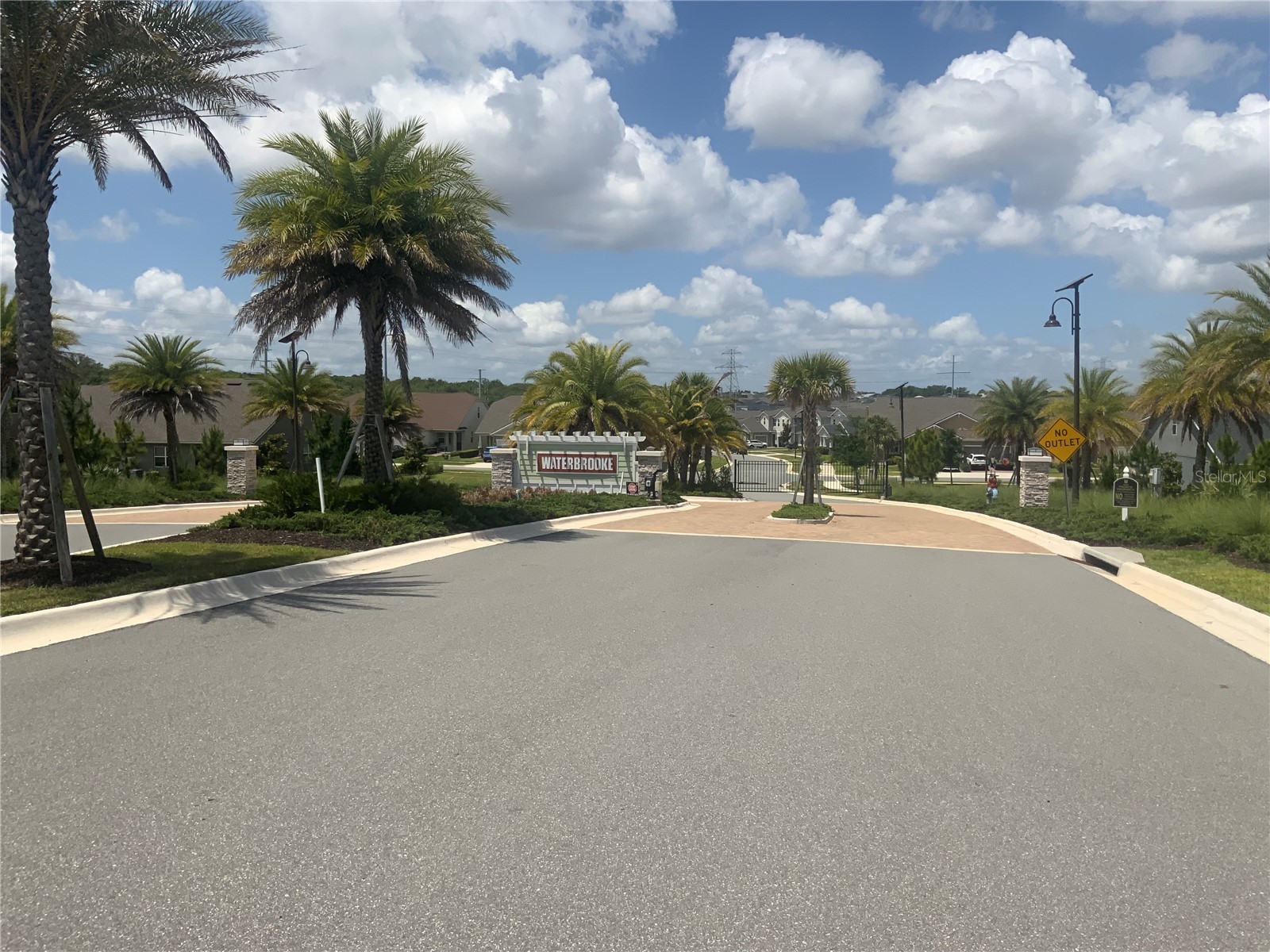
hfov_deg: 61.7
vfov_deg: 48.2
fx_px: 1064
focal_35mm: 29
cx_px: 635
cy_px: 476
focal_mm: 3
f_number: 1.8
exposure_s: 1/3788
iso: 20
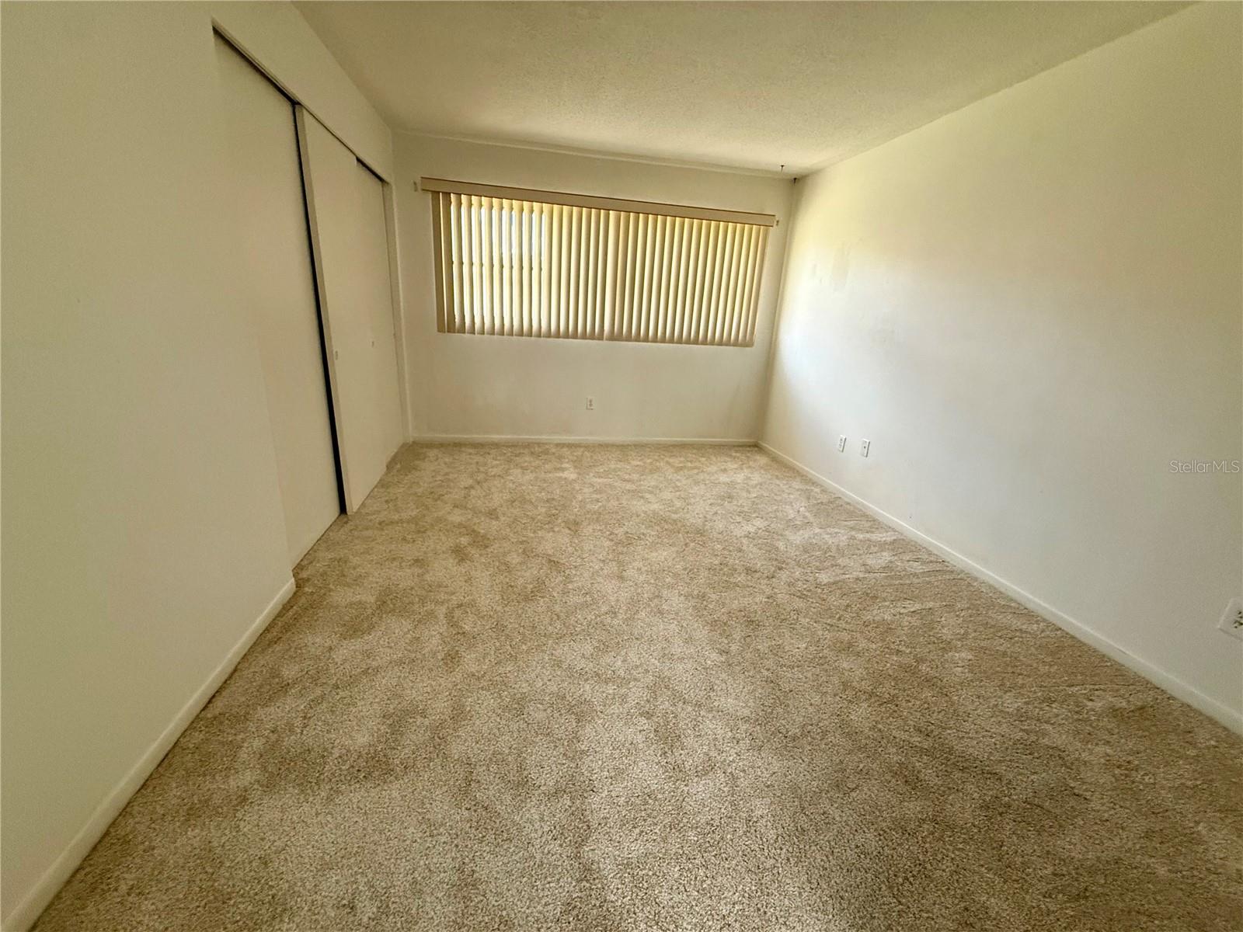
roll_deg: -2.8
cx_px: 622
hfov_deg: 102.1
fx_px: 503
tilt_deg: -16.6
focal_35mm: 14
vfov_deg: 85.7
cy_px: 466
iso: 400
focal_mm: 2.22
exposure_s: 1/60
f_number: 2.2
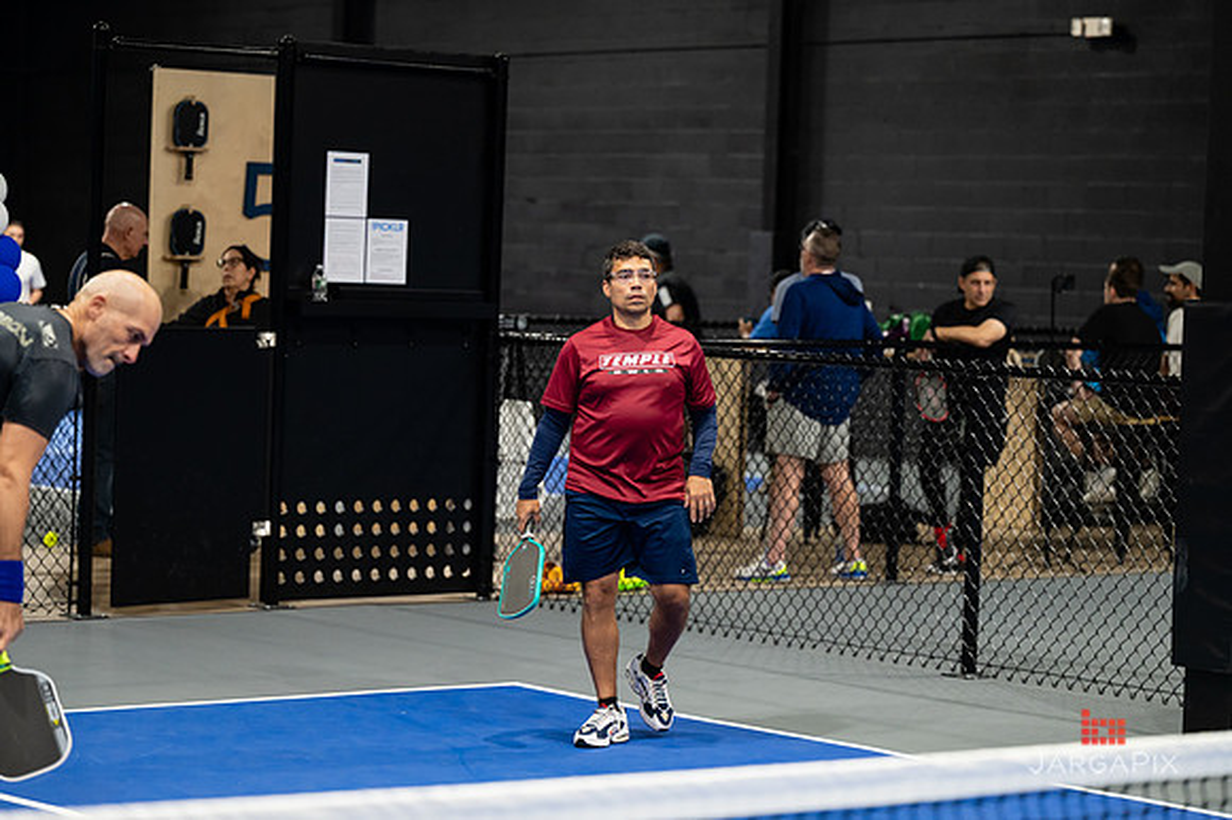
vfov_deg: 13.4
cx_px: 616
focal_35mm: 102
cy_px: 410
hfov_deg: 20.1
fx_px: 3480
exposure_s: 1/500
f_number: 2.8
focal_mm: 100
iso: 1600
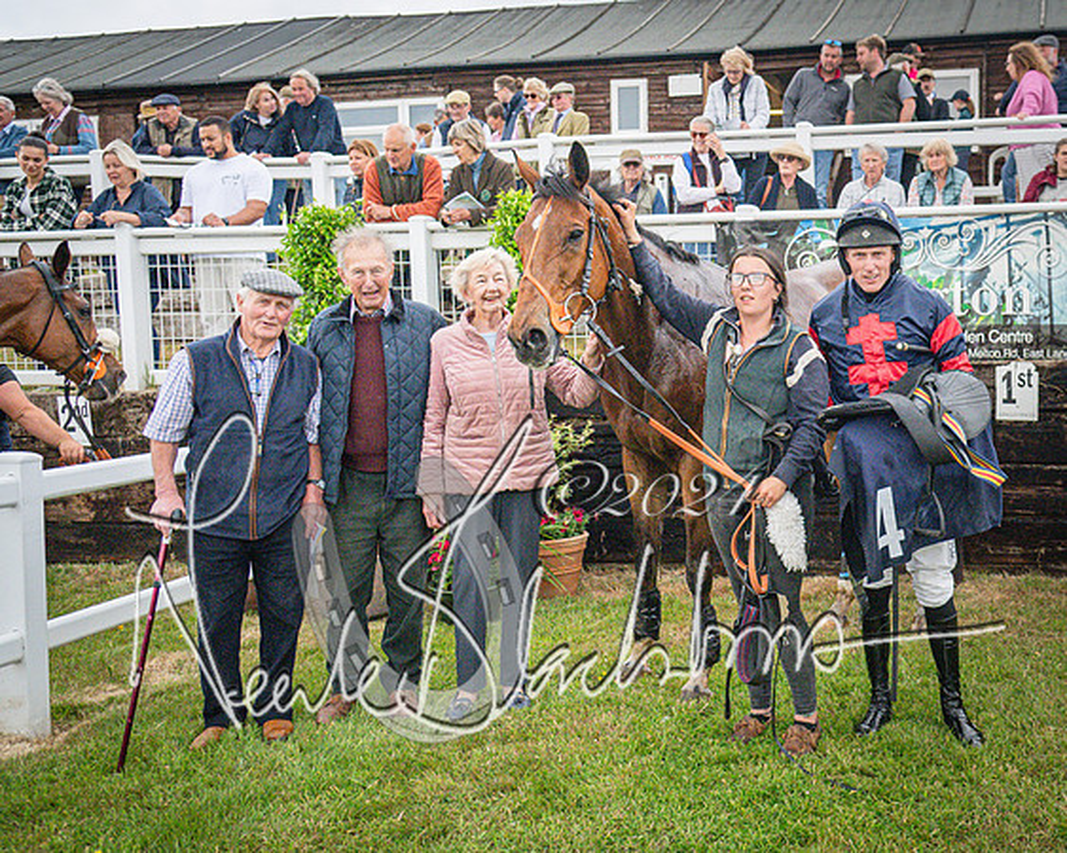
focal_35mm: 39
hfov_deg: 45.3
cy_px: 383
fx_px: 1233
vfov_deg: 38.1
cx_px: 790
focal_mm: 27
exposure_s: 1/5000
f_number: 4
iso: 800
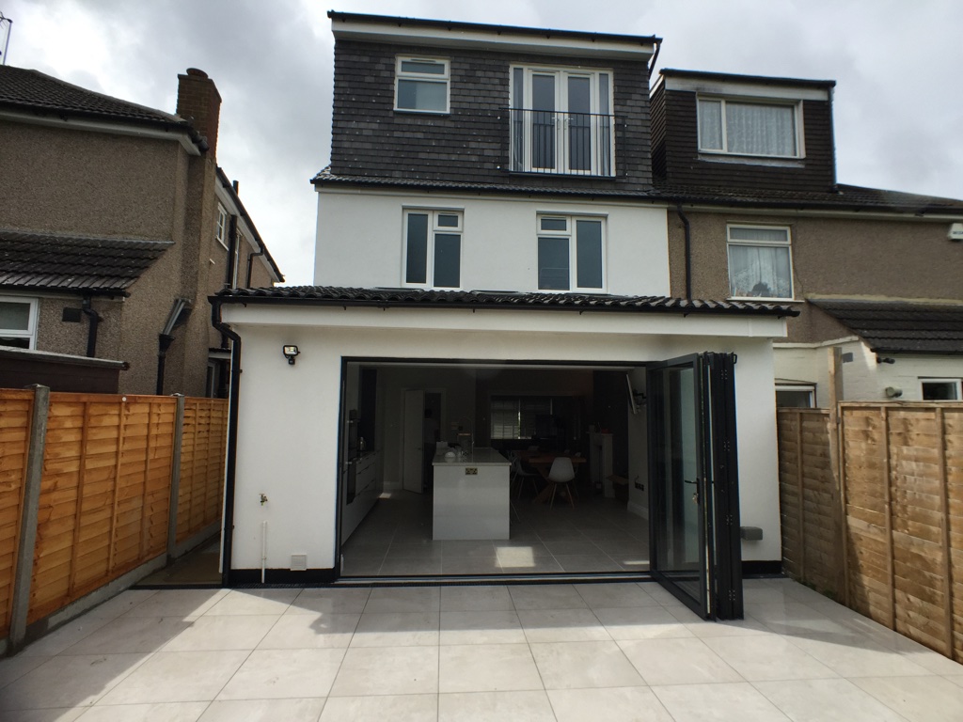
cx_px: 482
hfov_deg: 61.7
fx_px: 807
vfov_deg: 48.2
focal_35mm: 29
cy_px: 361
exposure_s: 1/2326
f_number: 2.2
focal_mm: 4.15
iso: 32
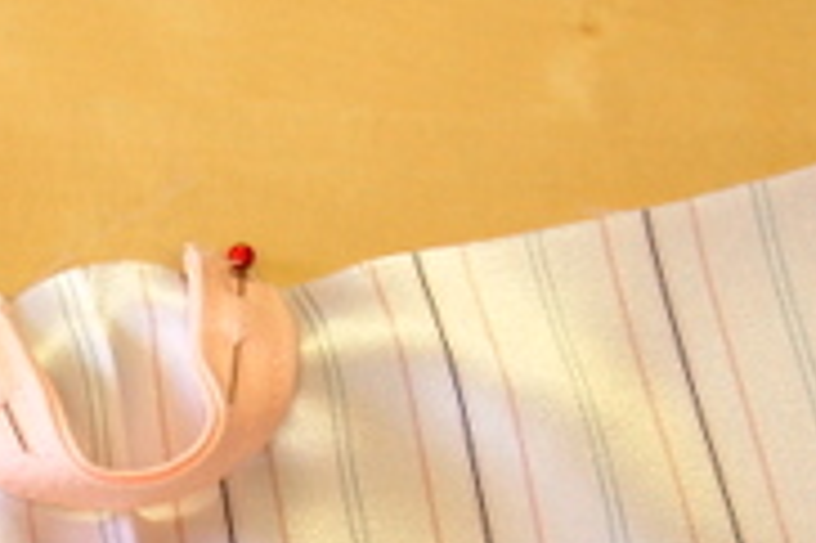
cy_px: 711
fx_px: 3910
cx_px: 72
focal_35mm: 173
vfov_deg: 7.8
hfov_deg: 11.8
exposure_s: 1/100
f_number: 5
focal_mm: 35
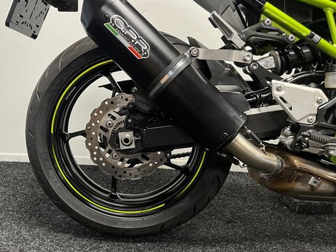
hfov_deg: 53.6
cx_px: 135
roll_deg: -1.2
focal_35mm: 34
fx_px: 330
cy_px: 130
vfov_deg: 41.8
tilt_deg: -12.4
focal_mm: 5.1
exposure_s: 1/50
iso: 250
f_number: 1.6
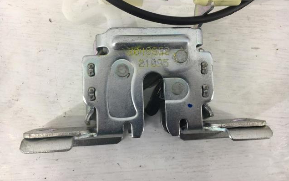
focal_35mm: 31
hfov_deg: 61.2
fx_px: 244
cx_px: 145
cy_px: 85
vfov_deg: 40.6
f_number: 2.2
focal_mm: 4.15
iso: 25
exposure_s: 1/50
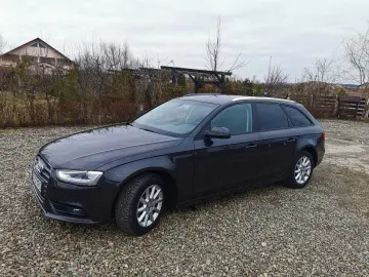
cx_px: 184
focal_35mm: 27
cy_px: 138
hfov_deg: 65.3
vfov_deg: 51.4
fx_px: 288
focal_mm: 5.56
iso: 50
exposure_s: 1/480
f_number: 1.6
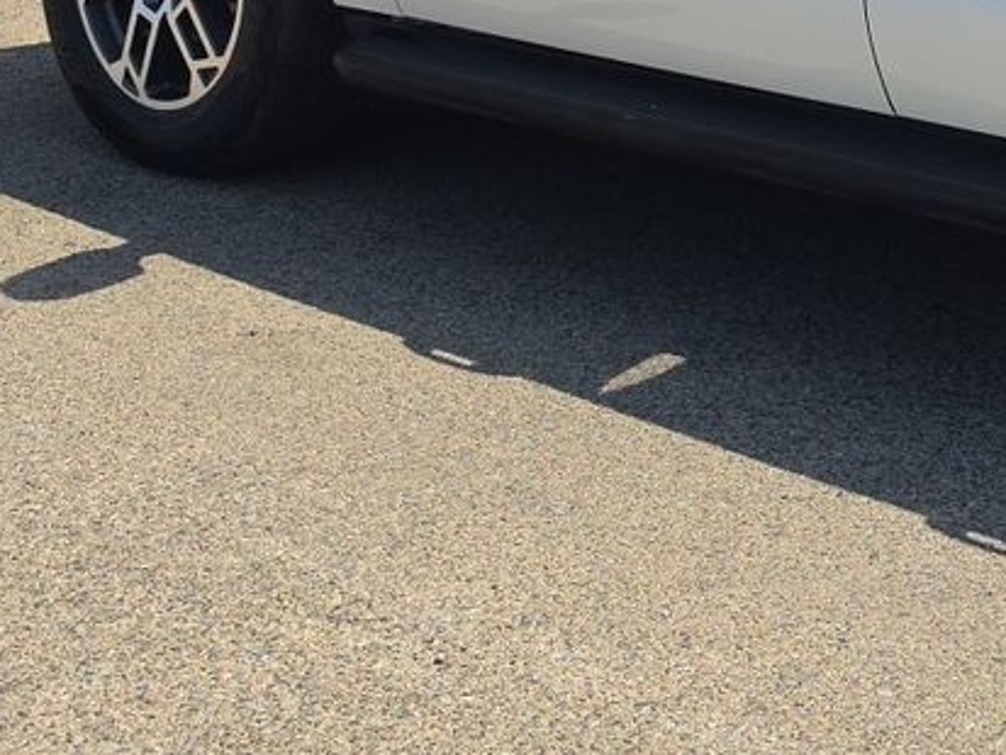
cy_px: -231
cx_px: 1525
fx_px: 2587
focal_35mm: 89
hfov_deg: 19.2
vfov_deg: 15.8
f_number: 1.4
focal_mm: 6.5
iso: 64
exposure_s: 1/5015
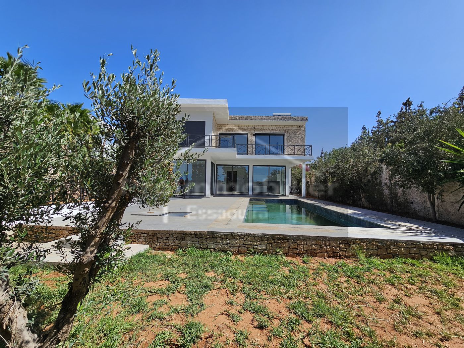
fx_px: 174
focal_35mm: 13
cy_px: 174
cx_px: 232
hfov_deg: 106.2
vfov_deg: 89.9
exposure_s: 1/2327
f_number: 2.2
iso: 50
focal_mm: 2.2
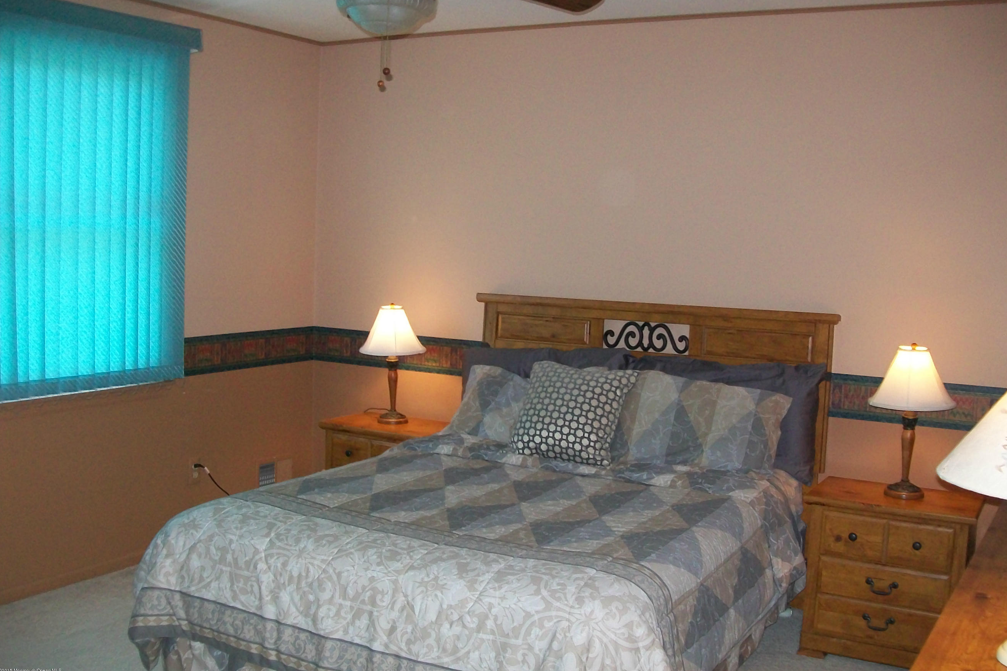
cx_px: 507
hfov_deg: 50.7
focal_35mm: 38
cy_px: 312
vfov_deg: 35.0
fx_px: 1063
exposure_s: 1/60
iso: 160
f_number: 2.7
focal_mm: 6
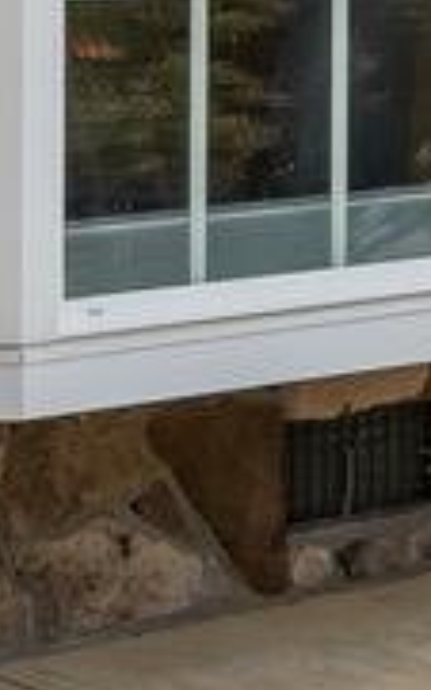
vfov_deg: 10.8
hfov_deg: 6.8
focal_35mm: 190
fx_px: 3569
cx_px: 690
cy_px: -208
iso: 100
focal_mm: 16.5
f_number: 9
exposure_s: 1/40
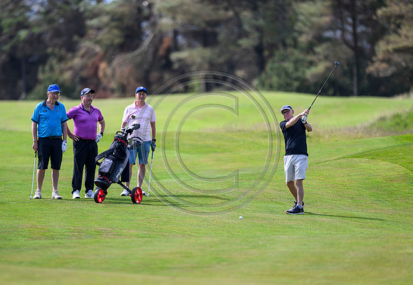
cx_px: 185
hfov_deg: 3.3
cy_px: 152
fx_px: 7108
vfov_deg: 2.3
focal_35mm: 613
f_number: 4
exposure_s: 1/2500
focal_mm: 560
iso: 500
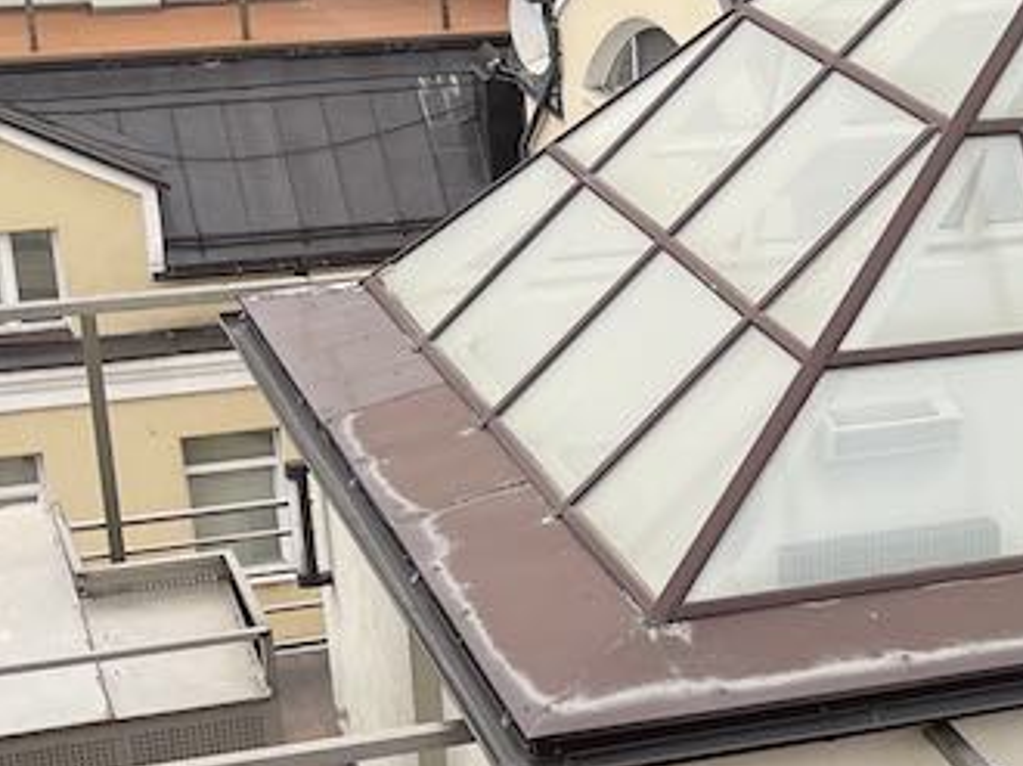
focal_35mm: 97
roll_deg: -2.2
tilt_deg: -22.4
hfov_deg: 18.8
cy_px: 630
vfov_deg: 15.1
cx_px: 1311
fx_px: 2865
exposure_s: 1/528
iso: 32
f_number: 1.6
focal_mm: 5.1
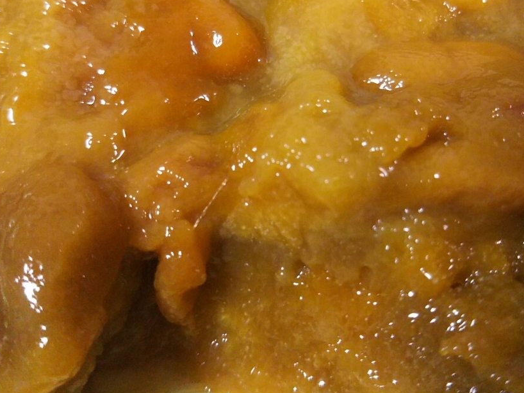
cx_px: 304
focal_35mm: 44
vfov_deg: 32.6
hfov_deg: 42.8
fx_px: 666
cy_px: 130
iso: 250
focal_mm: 4
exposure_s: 1/30
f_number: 2.2
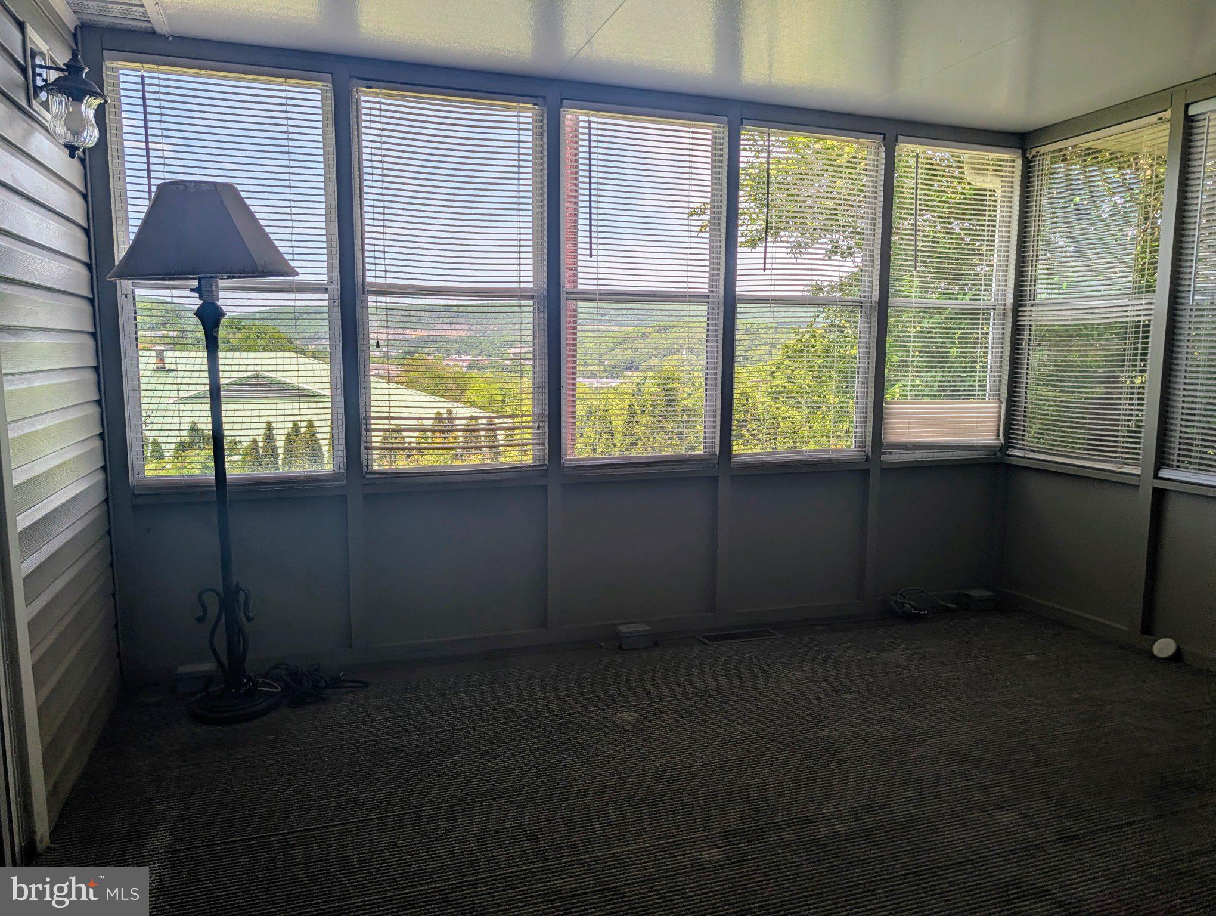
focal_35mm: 24
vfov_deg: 56.9
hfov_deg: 71.5
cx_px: 608
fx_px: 844
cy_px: 458
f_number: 1.68
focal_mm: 6.9
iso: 20
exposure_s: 1/526
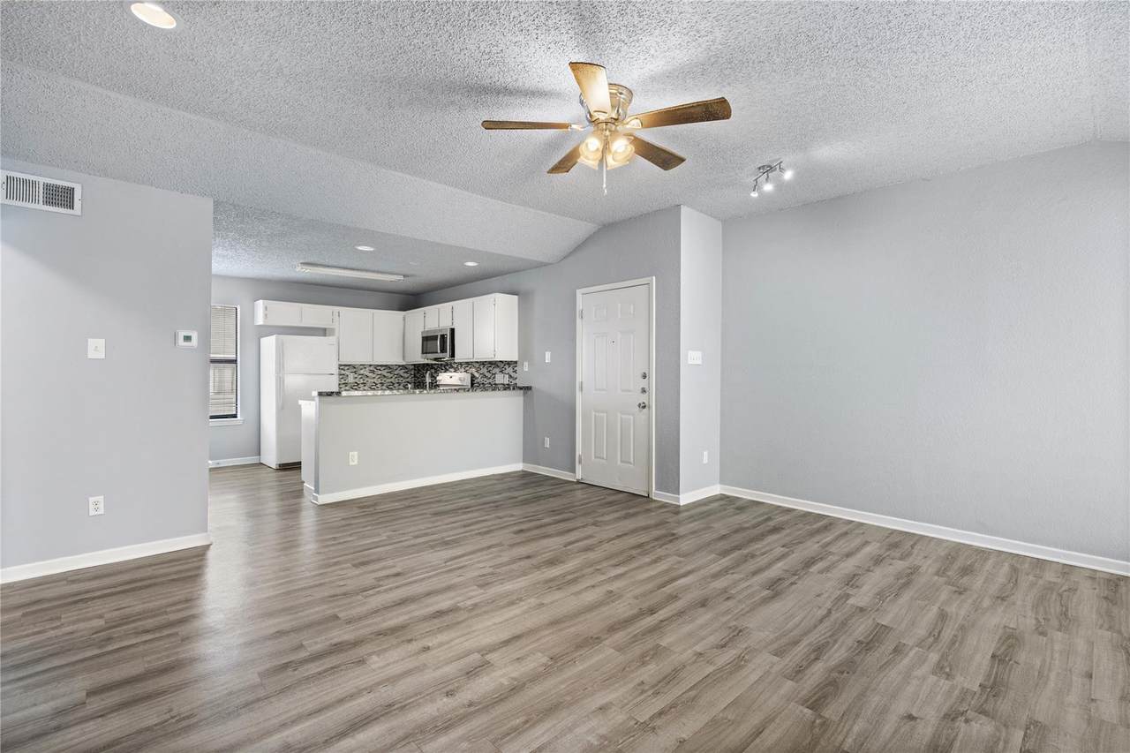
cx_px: 565
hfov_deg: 96.7
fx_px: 502
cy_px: 376
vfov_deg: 73.7
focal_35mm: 16
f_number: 8
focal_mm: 16
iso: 500
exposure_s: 1/13
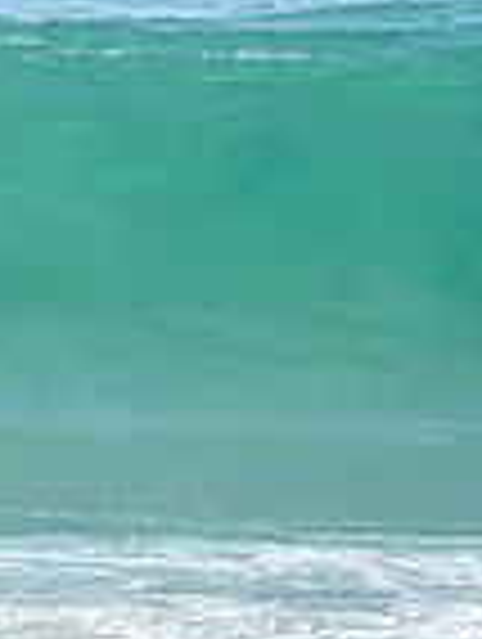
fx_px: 35650
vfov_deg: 1.0
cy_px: 108
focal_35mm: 1926
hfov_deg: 0.8
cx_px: -569
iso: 200
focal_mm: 400
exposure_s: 1/1600
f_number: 8
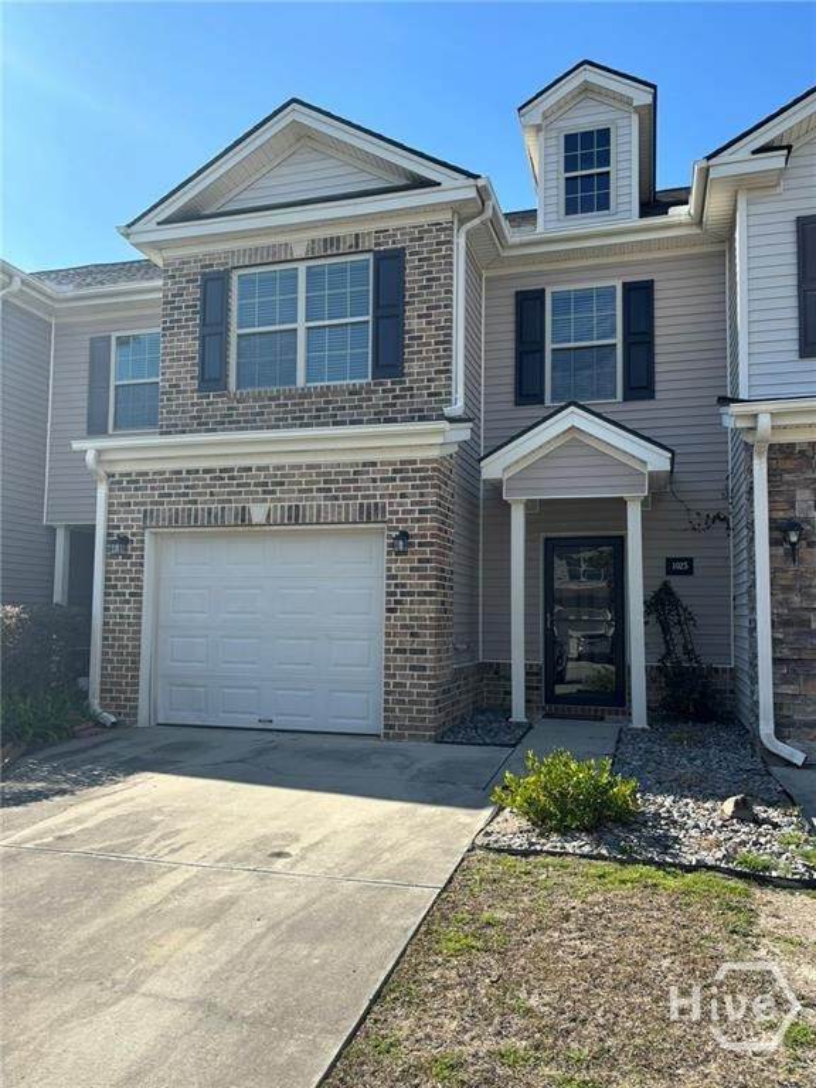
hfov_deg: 53.1
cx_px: 408
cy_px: 544
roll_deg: -1.4
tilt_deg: +3.8
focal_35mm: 26
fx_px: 817
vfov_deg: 67.3
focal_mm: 5.96
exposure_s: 1/2105
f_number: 1.6
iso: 50
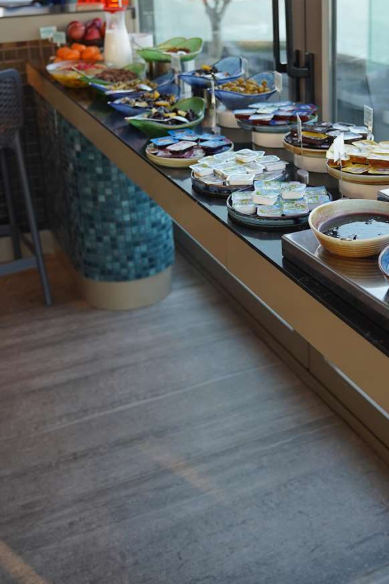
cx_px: 324
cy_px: 166
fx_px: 778
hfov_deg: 27.4
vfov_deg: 40.3
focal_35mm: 48
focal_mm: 28
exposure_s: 1/640
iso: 800
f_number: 2.8
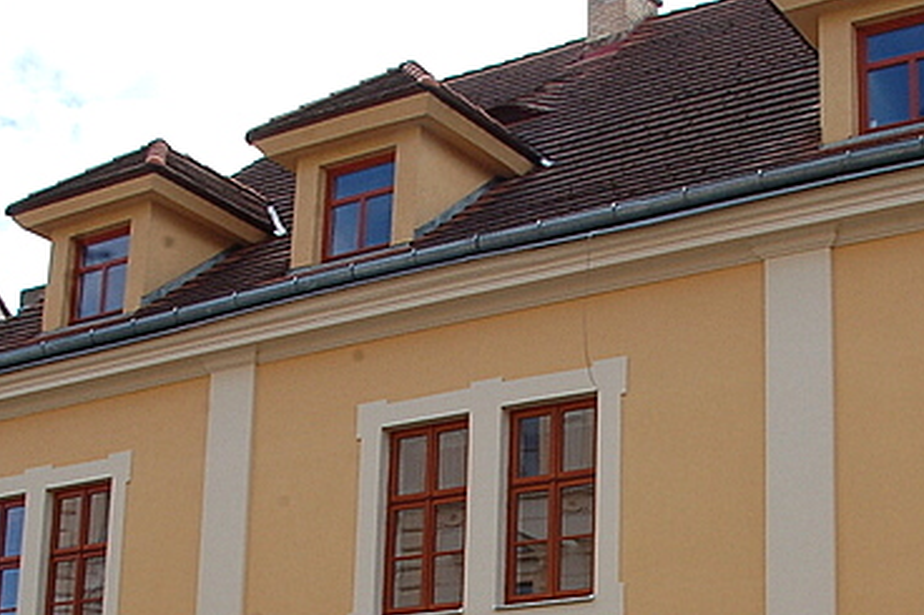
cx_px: 623
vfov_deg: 20.1
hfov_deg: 30.3
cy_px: 581
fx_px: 1693
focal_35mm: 66
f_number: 22
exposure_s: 1/40
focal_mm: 18
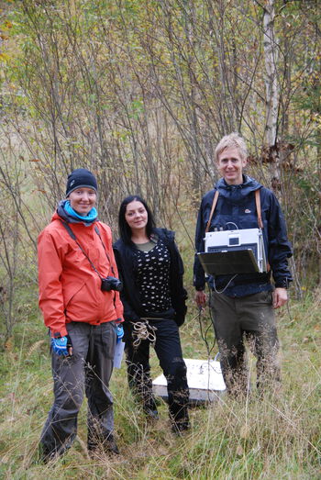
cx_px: 160
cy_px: 240
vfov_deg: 23.4
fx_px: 1160
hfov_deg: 15.7
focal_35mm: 87
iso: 360
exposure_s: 1/125
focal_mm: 58
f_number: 5
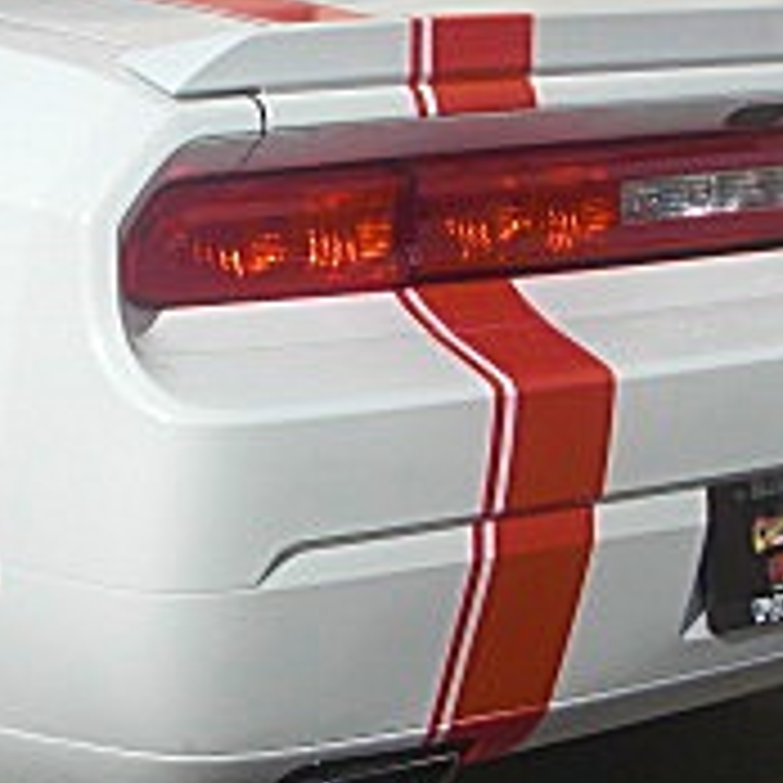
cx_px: -112
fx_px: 2994
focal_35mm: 117
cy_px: 374
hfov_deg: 14.5
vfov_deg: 14.9
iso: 50
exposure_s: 1/200
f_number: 7.9
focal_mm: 6.3
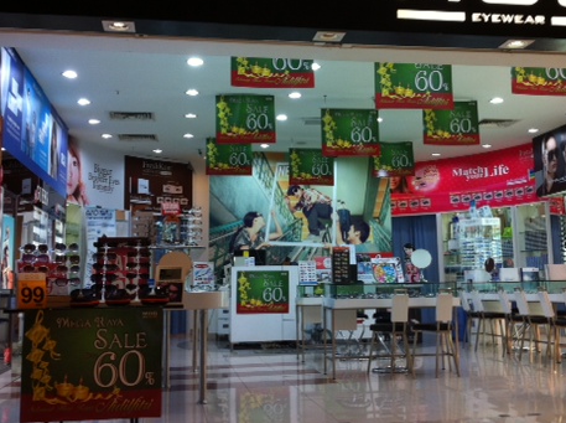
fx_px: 800
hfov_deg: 38.9
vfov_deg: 29.5
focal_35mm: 49
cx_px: 317
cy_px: 169
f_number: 2.8
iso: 80
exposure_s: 1/20
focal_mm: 3.85
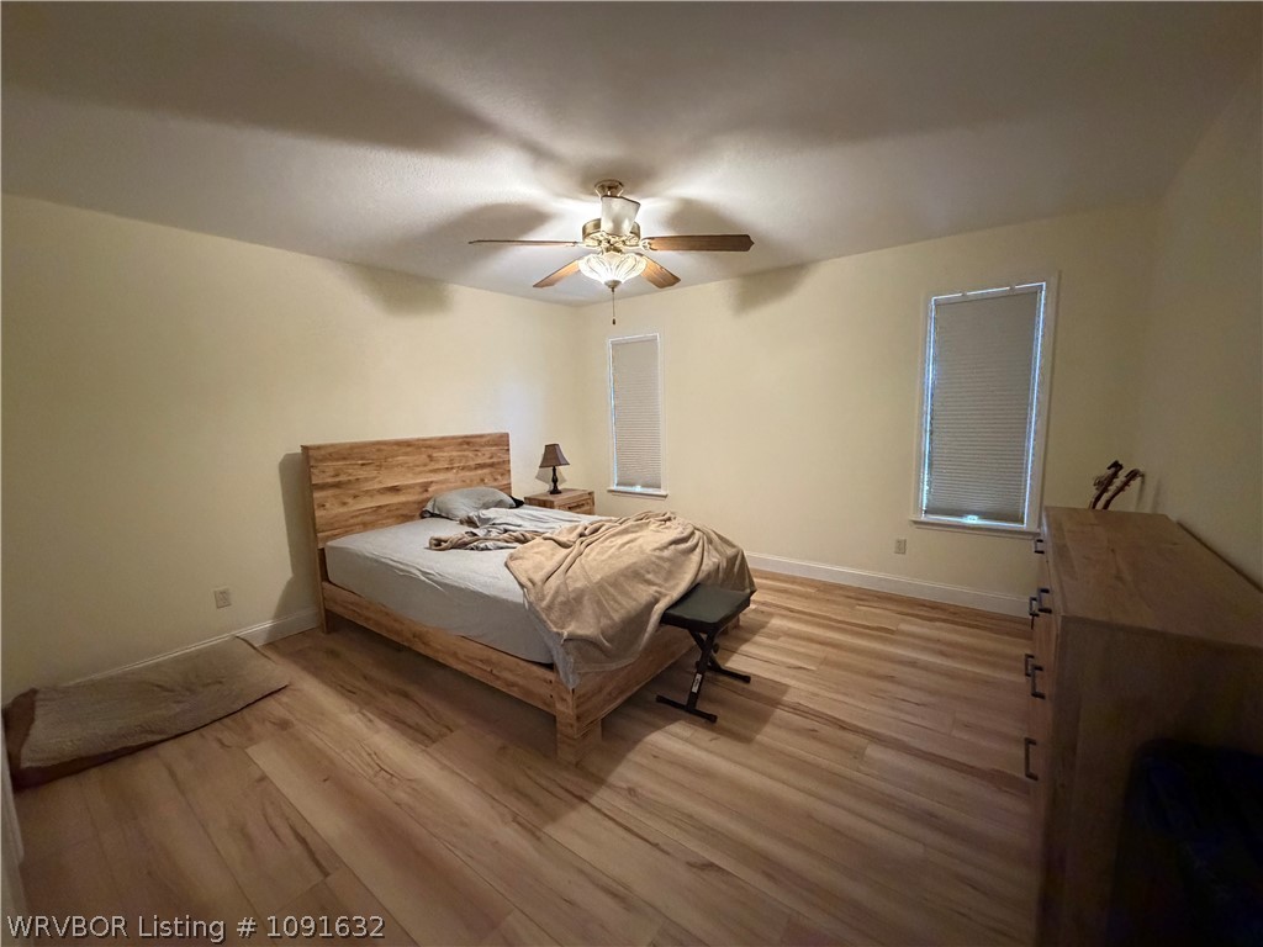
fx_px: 511
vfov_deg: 85.7
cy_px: 474
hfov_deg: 102.1
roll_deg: +3.1
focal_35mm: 14
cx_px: 632
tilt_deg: -6.6
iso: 1250
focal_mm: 2.22
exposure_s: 1/60
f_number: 2.2
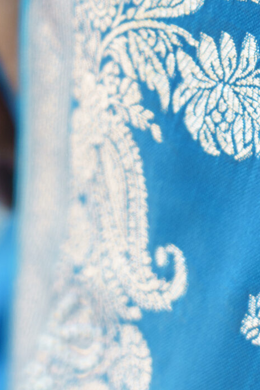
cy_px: -102
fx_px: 4158
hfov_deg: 3.6
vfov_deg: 5.3
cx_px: 271
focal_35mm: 384
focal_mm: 105
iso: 640
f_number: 4
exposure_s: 1/400
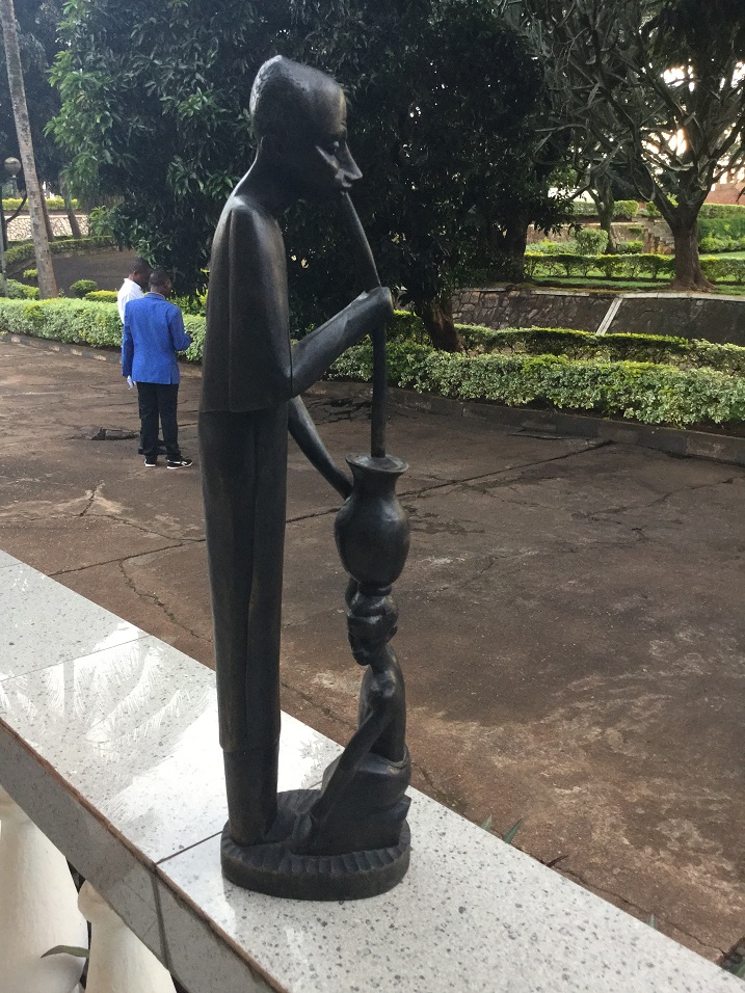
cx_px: 372
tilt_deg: -14.9
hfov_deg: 45.4
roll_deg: +1.2
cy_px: 496
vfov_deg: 58.4
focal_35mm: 31
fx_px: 890
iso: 125
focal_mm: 3.3
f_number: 2.4
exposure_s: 1/33
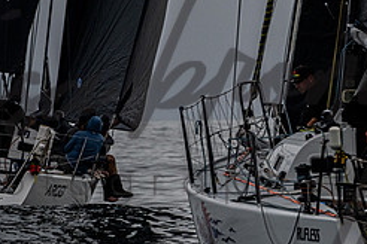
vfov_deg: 1.7
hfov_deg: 2.6
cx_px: 267
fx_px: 8145
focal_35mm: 799
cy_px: 62
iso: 800
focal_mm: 290
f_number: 8
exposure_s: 1/3200
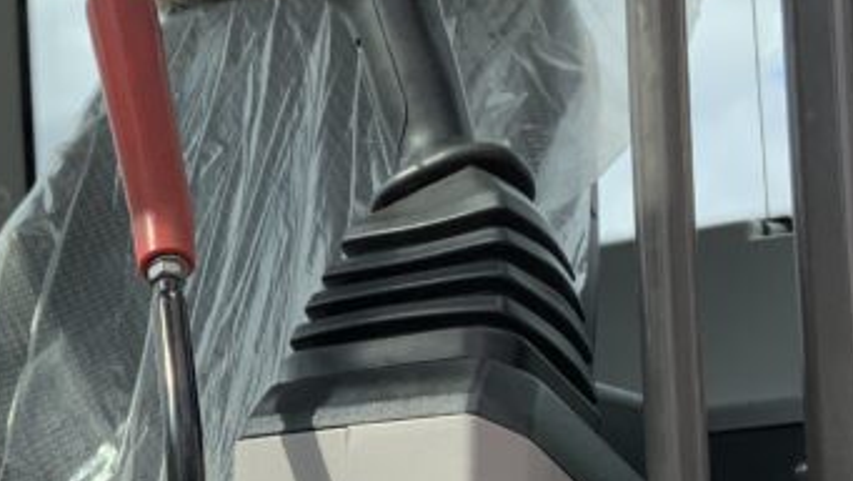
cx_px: 128
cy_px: 453
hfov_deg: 22.0
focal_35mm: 95
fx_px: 2149
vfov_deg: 12.6
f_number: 1.8
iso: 16
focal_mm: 3
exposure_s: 1/1195
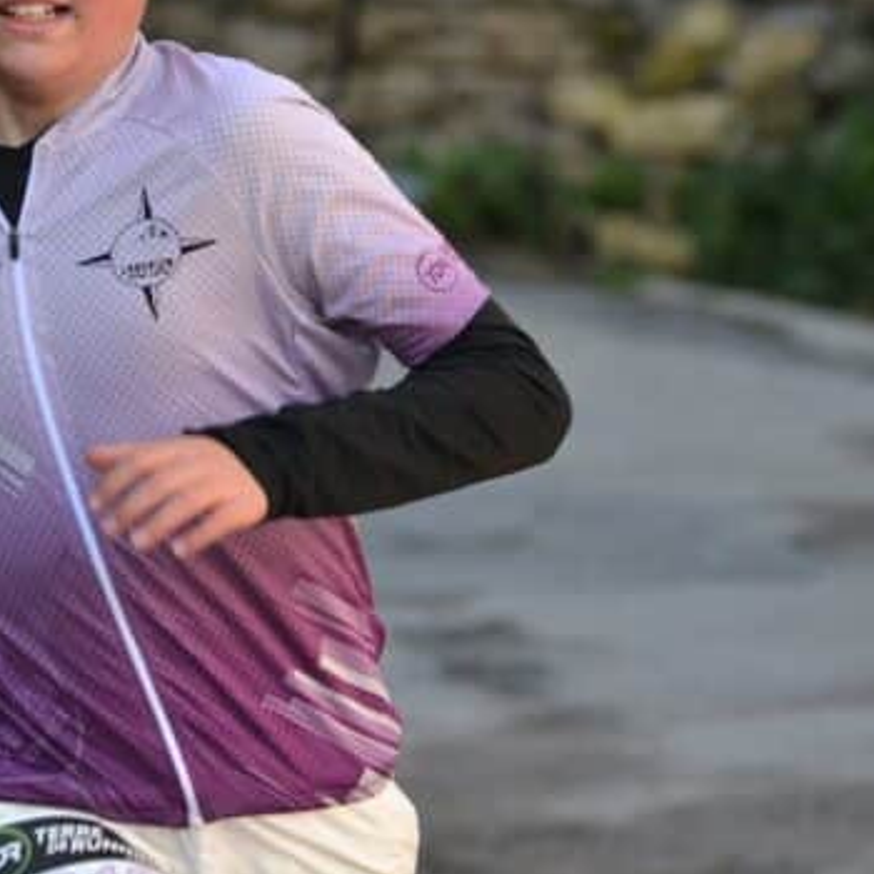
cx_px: 195
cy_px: 494
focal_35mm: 420
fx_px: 11997
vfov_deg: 4.2
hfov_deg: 4.2
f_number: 5
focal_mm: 150
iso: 640
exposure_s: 1/500
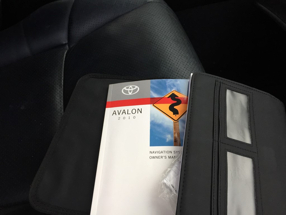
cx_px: 143
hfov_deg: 61.7
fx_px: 240
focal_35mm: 29
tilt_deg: -61.9
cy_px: 108
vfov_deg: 48.2
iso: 50
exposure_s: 1/30
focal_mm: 4.15
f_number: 2.2
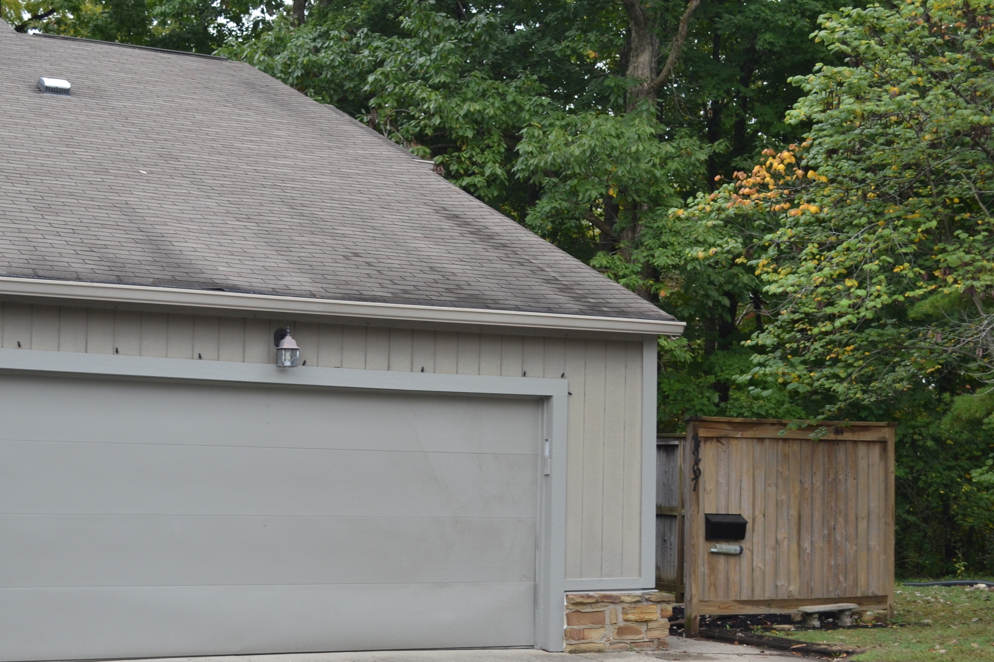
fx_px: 1760
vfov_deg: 21.3
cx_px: 491
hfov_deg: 31.5
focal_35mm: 64
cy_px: 396
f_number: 5.6
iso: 220
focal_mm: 29
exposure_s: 1/125
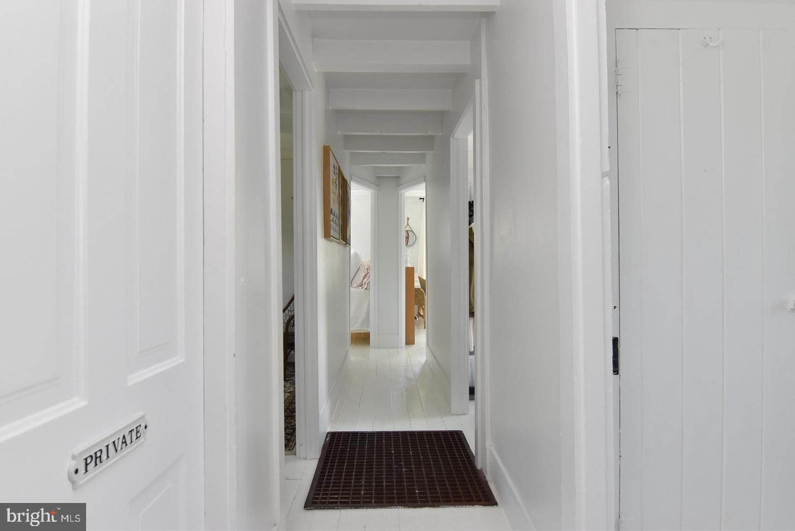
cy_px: 266
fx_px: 398
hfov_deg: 90.0
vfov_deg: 67.5
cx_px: 398
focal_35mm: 18
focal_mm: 12
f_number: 8
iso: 800
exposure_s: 1/80
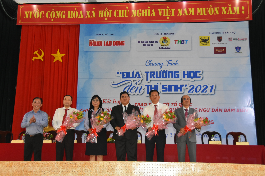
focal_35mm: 48
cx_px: 132
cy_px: 88
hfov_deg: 41.1
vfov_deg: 28.1
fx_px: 353
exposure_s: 1/200
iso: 2500
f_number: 4
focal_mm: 32
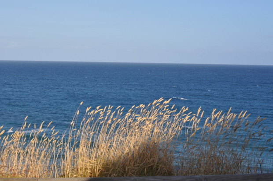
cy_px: 90
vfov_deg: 18.1
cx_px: 136
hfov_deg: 27.0
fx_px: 568
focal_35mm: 75
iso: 200
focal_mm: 50
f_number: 10
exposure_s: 1/400
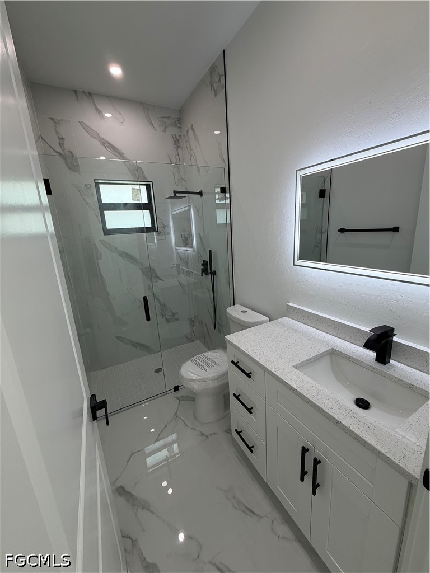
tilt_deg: -14.6
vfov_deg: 102.1
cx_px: 215
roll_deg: +3.9
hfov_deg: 85.7
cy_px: 286
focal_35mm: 14
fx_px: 232
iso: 125
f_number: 2.2
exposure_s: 1/121
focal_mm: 2.22
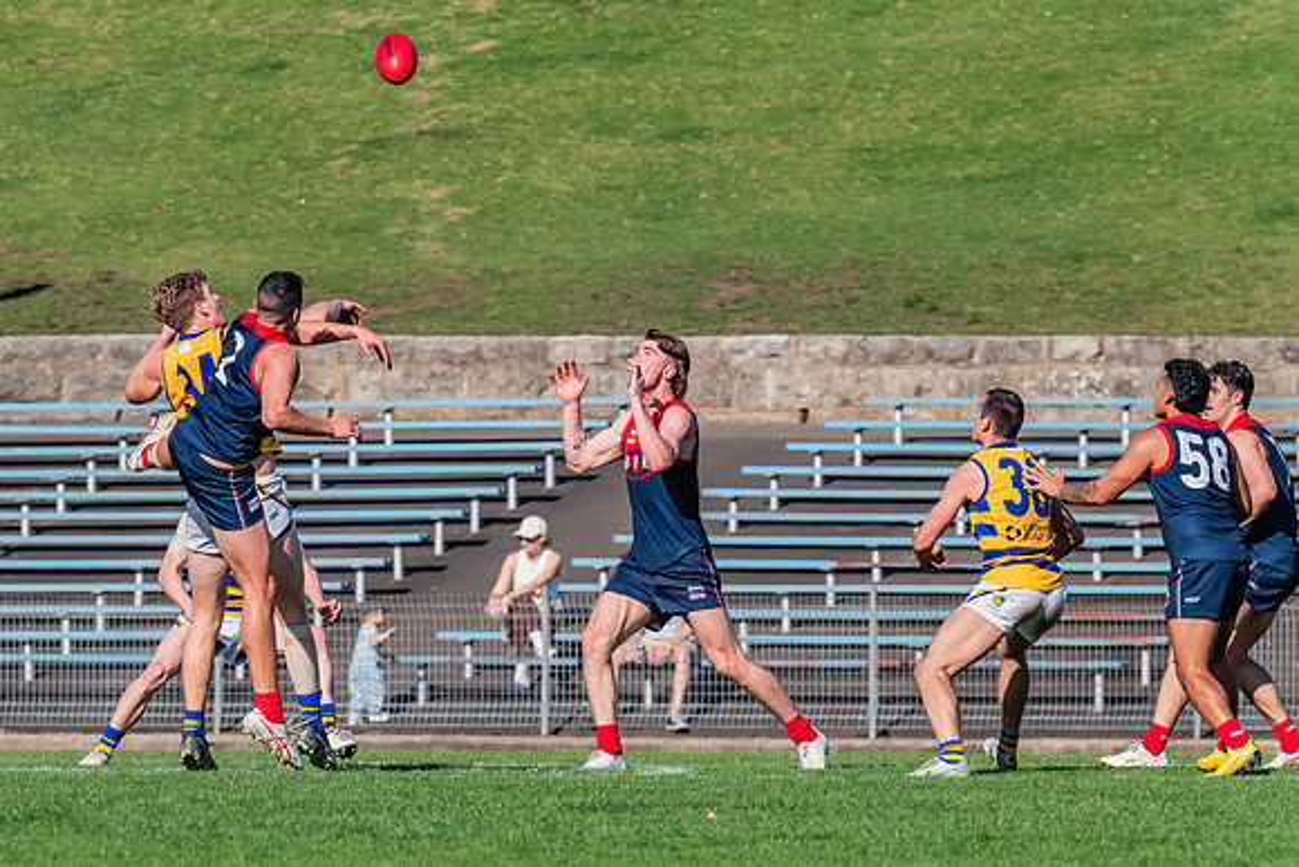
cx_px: 371
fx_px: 21647
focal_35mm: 600
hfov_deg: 3.4
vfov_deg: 2.3
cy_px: 499
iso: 800
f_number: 10
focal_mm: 420
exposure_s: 1/1600
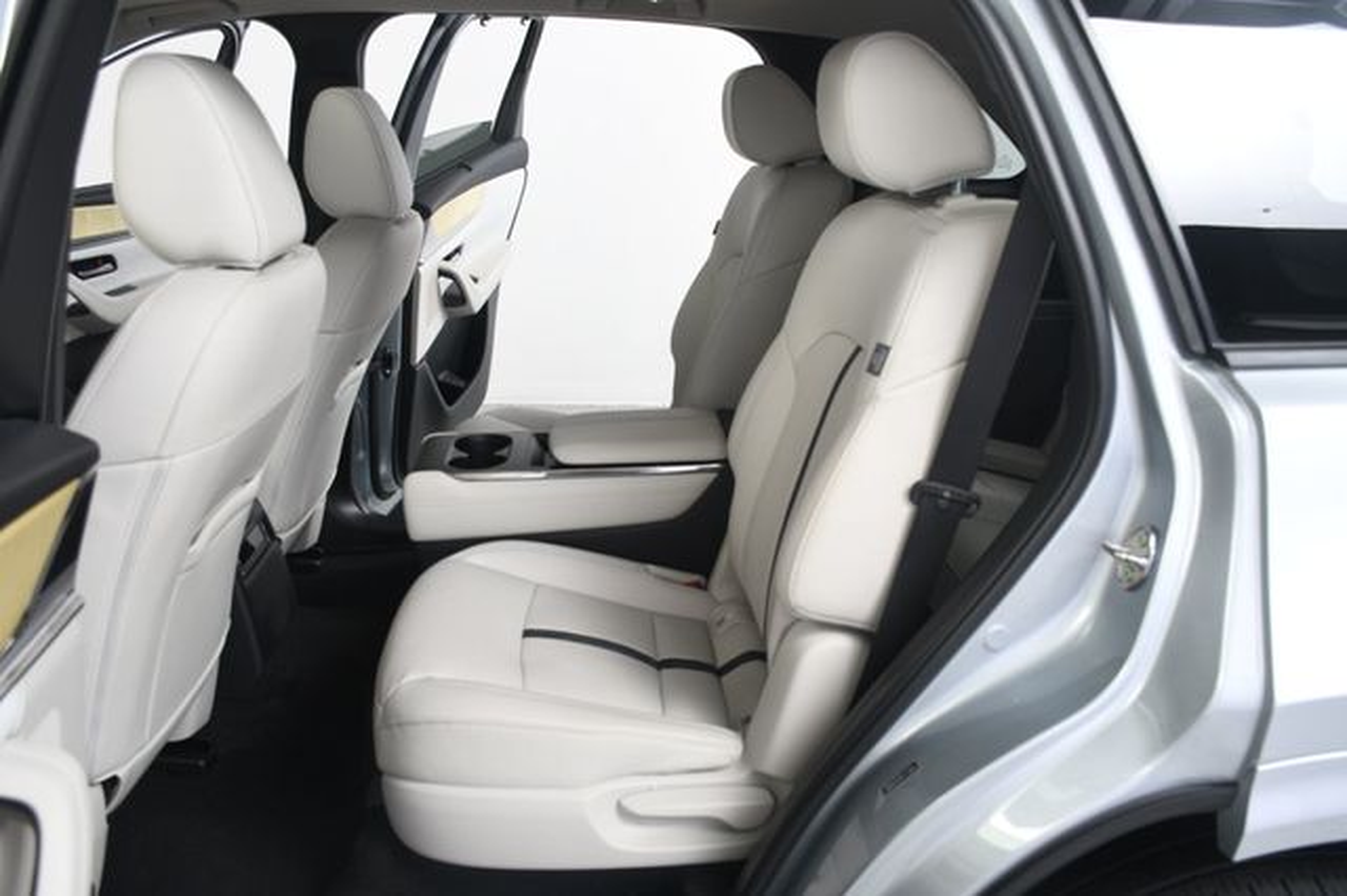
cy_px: 448
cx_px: 674
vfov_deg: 43.6
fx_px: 1122
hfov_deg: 62.0
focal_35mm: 30
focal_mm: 20
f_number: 6.3
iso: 100
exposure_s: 1/160
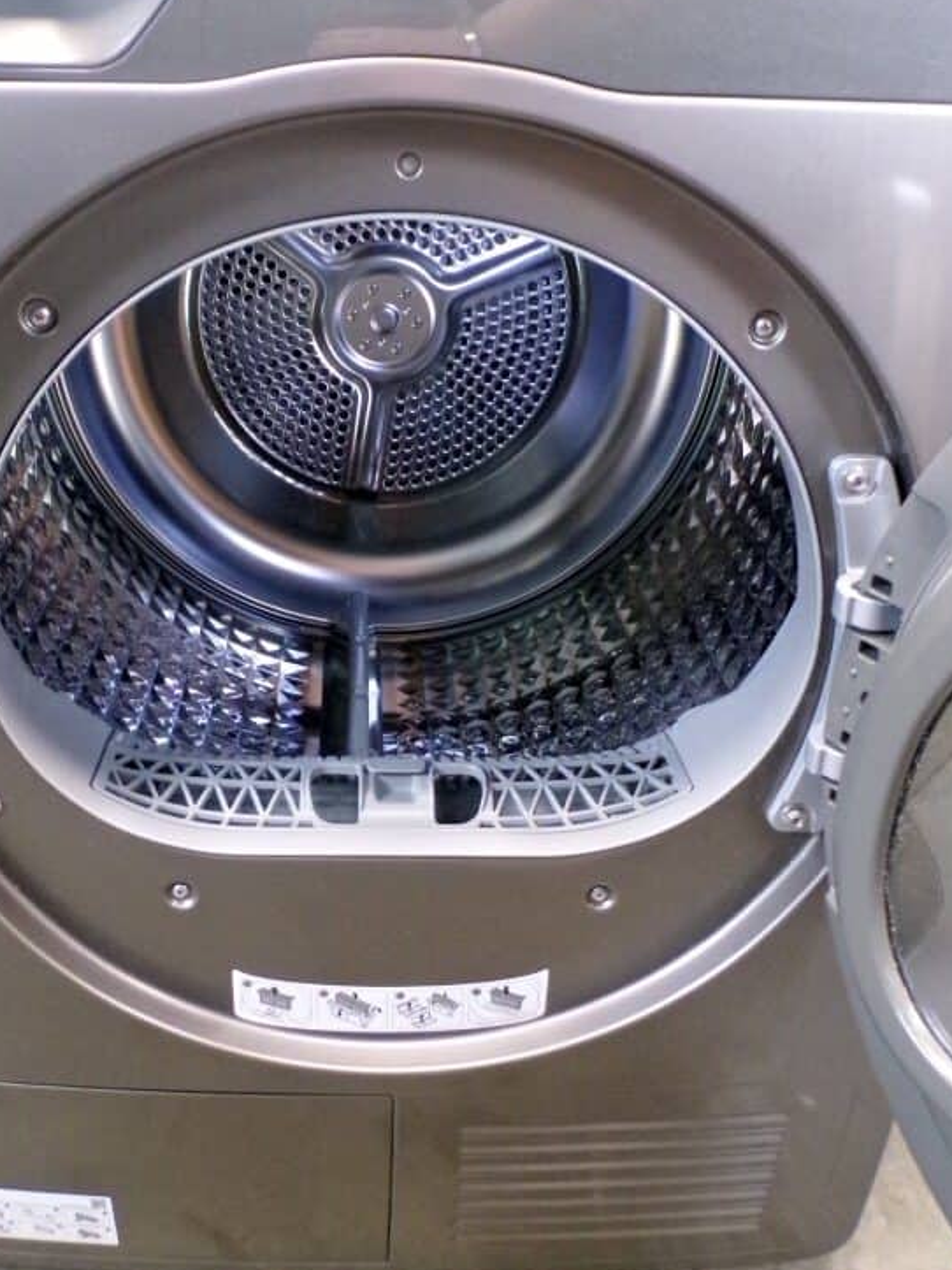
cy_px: 538
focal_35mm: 34
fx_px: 1247
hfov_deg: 41.6
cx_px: 383
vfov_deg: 53.7
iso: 677
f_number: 3
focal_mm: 4.3
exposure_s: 1/17
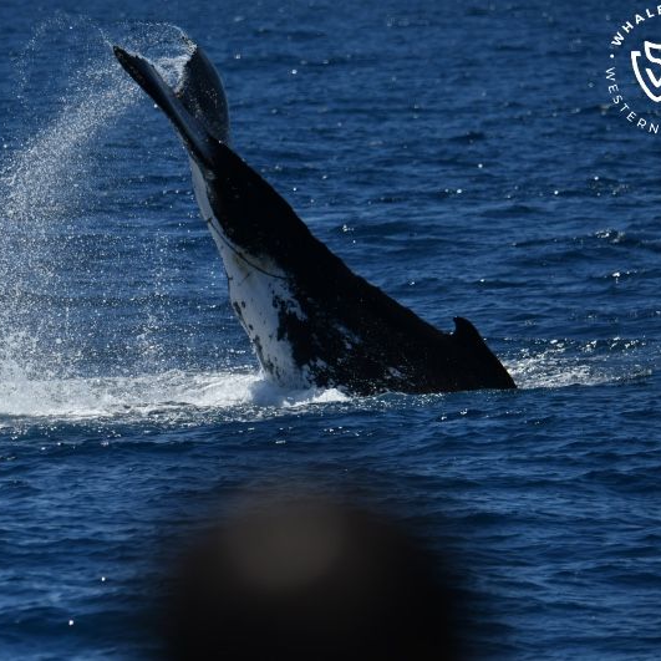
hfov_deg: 4.3
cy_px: 330
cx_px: 248
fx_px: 8858
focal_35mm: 410
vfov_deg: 4.3
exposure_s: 1/8000
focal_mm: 320
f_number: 5.6
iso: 450
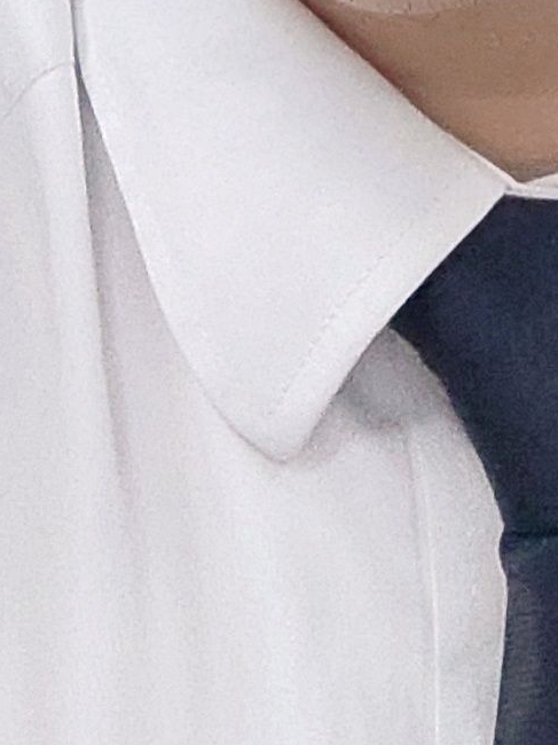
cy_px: -978
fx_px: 3871
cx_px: 867
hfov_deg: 8.1
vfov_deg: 9.8
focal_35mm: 180
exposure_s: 1/33
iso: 493
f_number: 2
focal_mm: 3.82
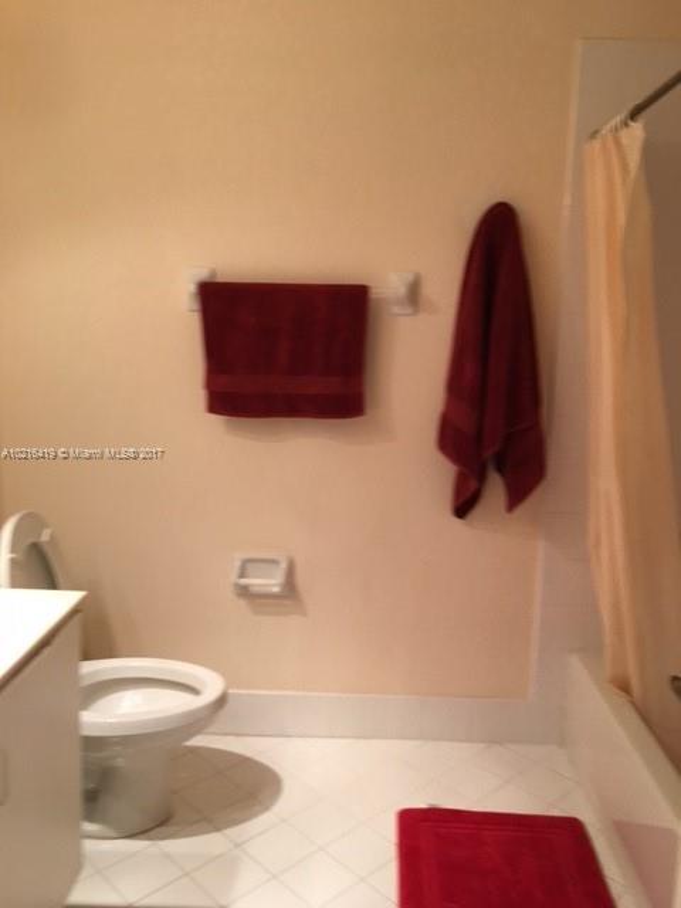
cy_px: 454
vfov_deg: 61.7
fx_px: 761
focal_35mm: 29
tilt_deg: -9.7
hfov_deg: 48.2
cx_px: 340
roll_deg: -2.1
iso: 50
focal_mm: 4.15
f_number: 2.2
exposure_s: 1/17
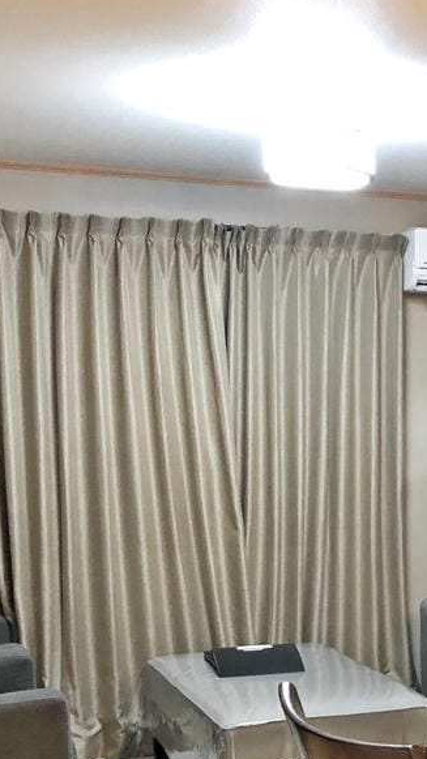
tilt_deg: -6.1
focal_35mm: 63
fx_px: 1268
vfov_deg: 32.9
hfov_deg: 18.3
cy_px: 538
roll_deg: -1.1
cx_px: 486
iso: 100
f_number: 1.8
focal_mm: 3.99
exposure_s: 1/8
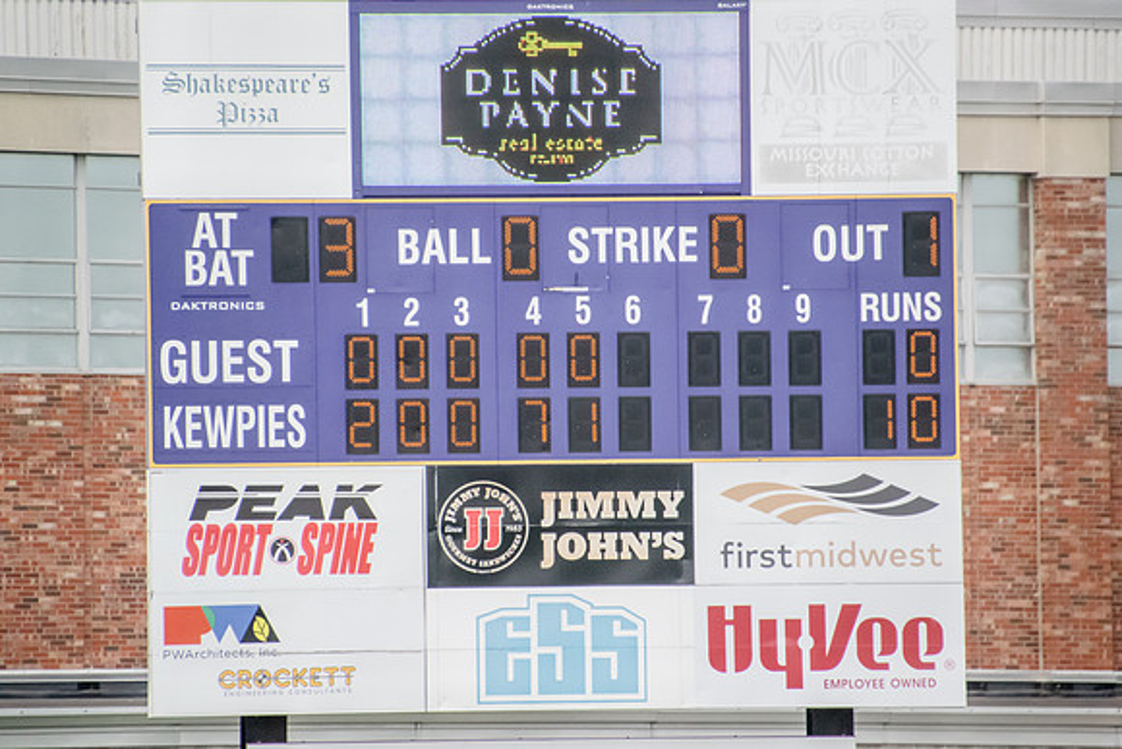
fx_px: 15430
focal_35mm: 495
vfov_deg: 2.8
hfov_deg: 4.2
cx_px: 561
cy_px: 374
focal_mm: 330
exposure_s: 1/3200
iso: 3200
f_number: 6.3
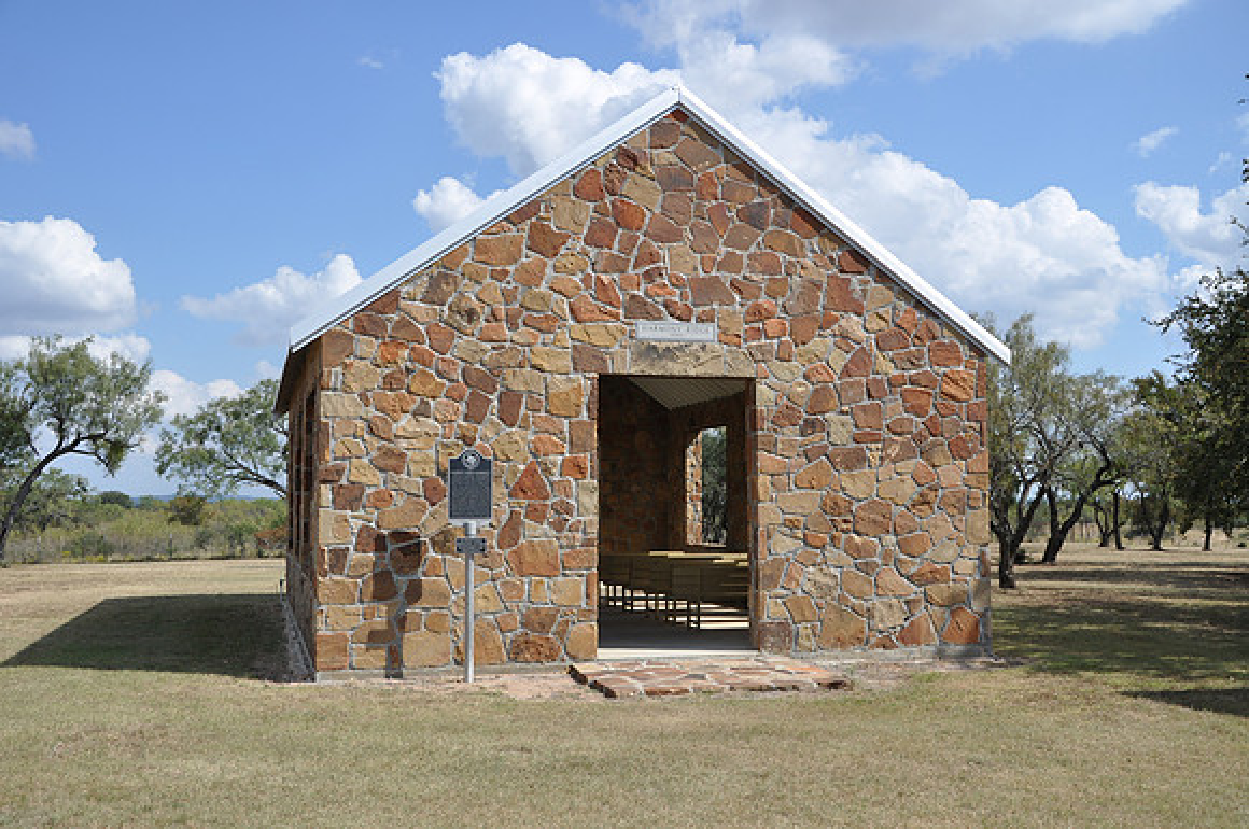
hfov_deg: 53.2
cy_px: 414
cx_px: 624
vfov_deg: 36.8
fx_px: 1247
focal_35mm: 36
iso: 200
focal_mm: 24
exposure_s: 1/200
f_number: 7.1
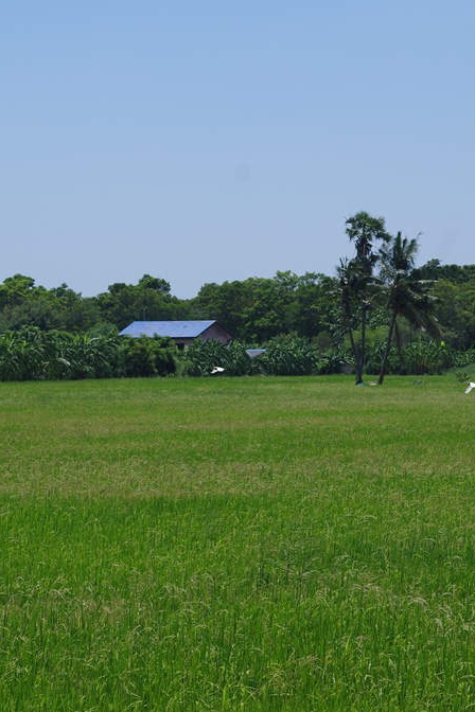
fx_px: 2256
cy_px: 358
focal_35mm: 114
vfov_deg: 17.9
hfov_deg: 12.0
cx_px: 252
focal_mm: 50
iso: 100
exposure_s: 1/500
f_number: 5.6
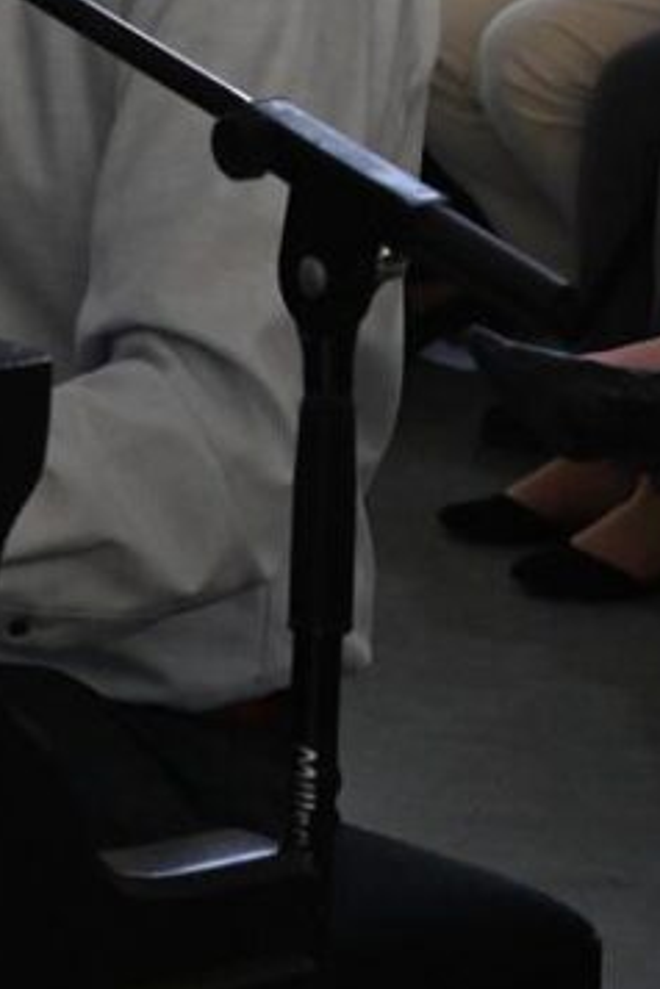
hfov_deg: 6.7
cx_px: -139
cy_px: -335
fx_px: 5567
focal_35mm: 202
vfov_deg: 9.9
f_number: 6
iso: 4000
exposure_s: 1/40
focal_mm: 47
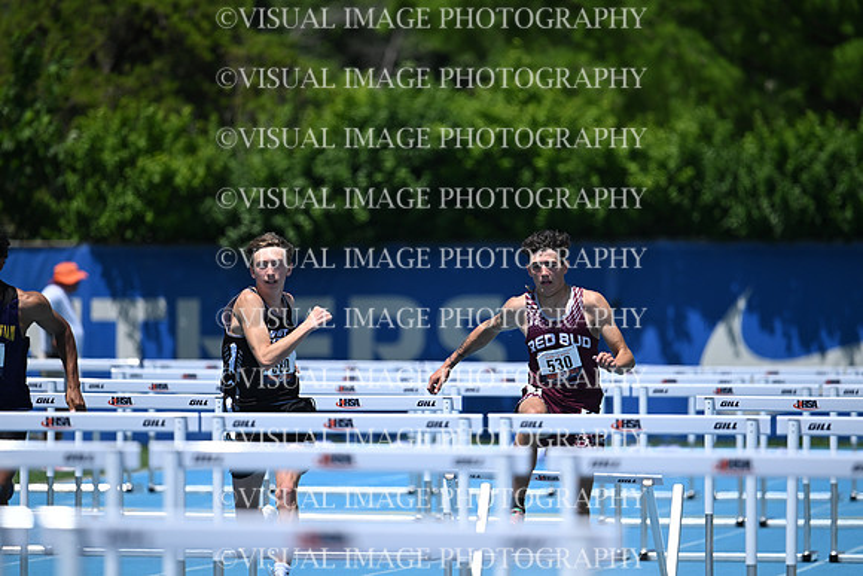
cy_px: 288
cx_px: 432
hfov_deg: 5.2
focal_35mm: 400
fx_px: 9591
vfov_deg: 3.4
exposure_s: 1/3200
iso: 320
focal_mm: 400
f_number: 4.5
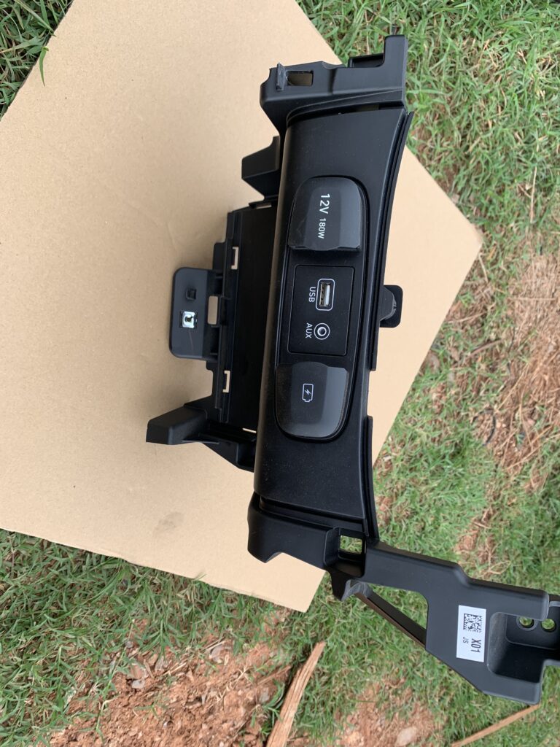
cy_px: 374
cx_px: 280
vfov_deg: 67.3
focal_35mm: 26
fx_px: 561
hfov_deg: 53.1
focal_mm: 4.25
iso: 25
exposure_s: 1/124
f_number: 1.8
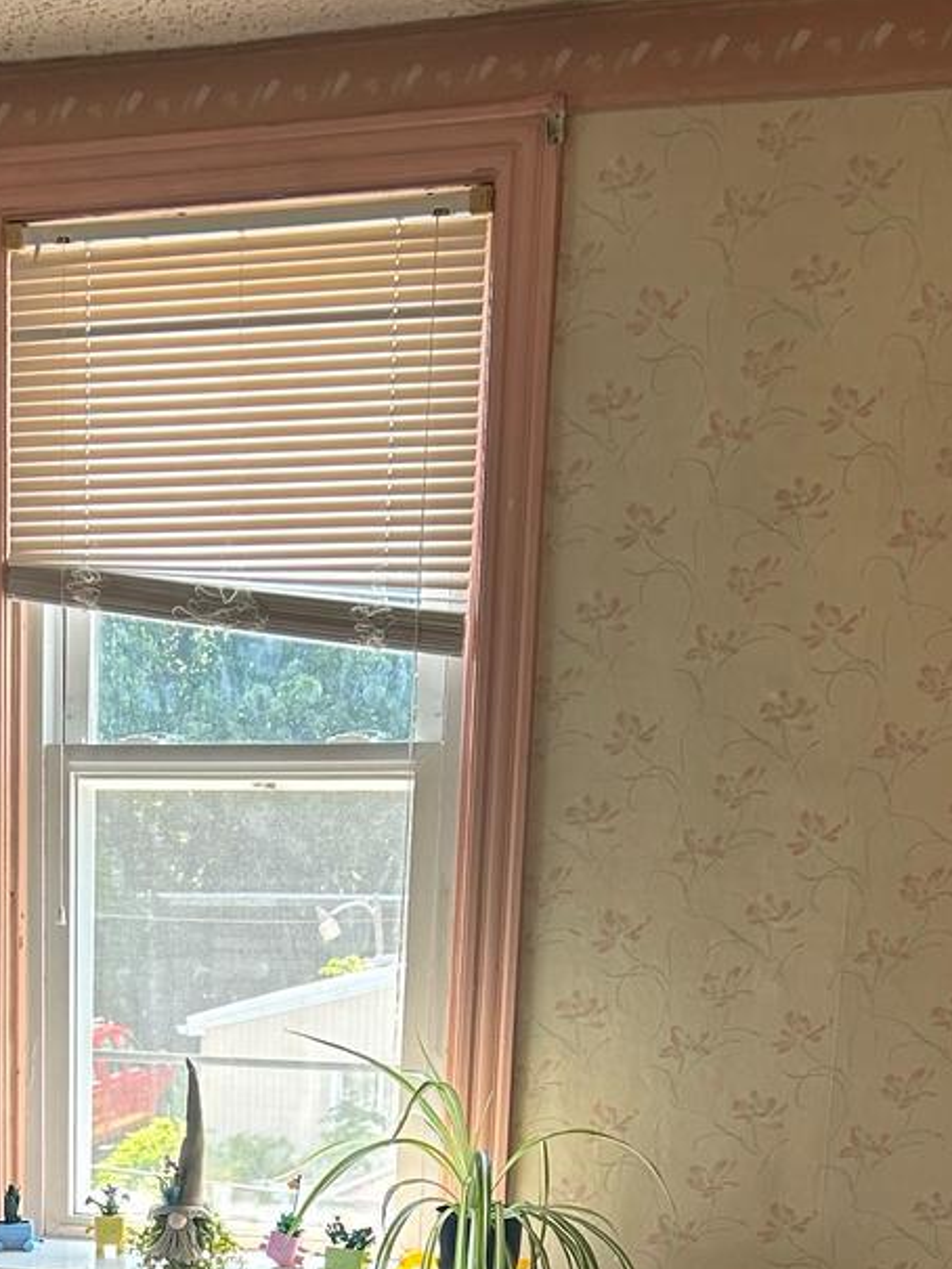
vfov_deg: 26.6
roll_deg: -0.5
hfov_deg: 21.7
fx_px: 2419
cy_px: 1460
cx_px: 86
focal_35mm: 66
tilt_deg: -13.4
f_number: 1.5
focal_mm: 5.7
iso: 80
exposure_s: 1/121
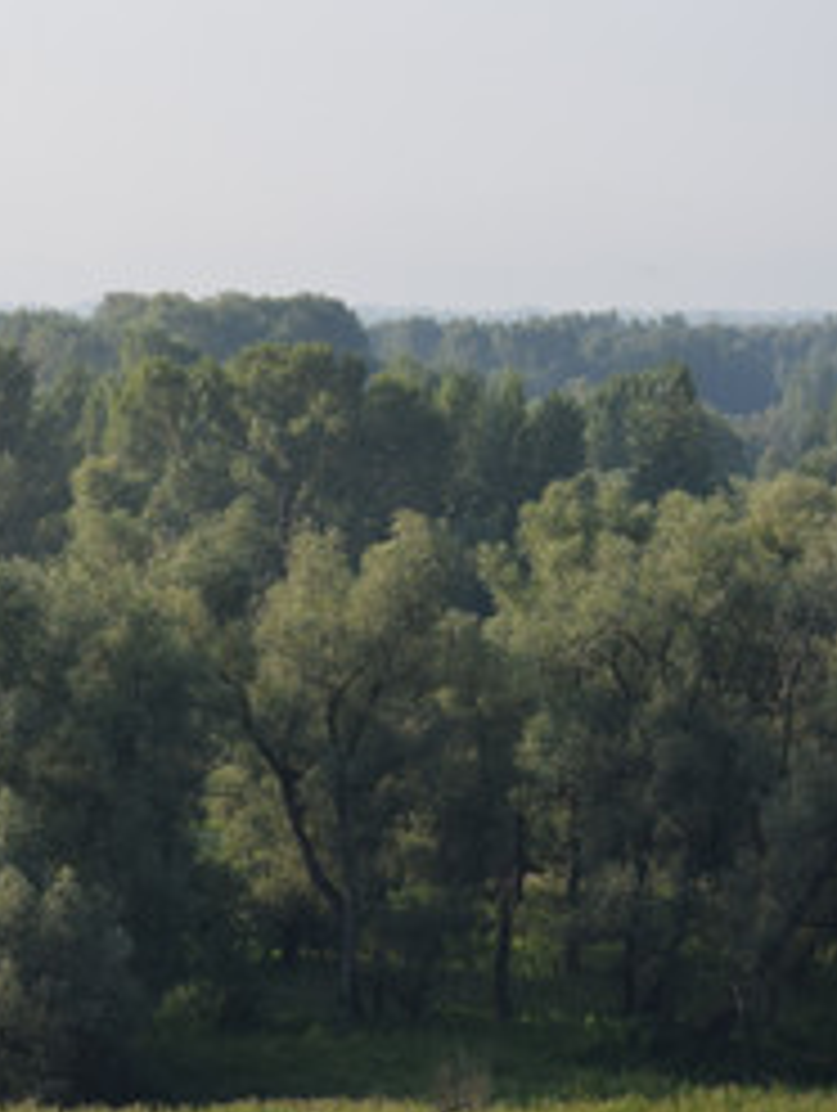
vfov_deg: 9.6
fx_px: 6600
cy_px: 506
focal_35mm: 205
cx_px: -351
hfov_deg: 7.2
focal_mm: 55
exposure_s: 1/1600
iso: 400
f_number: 5.6
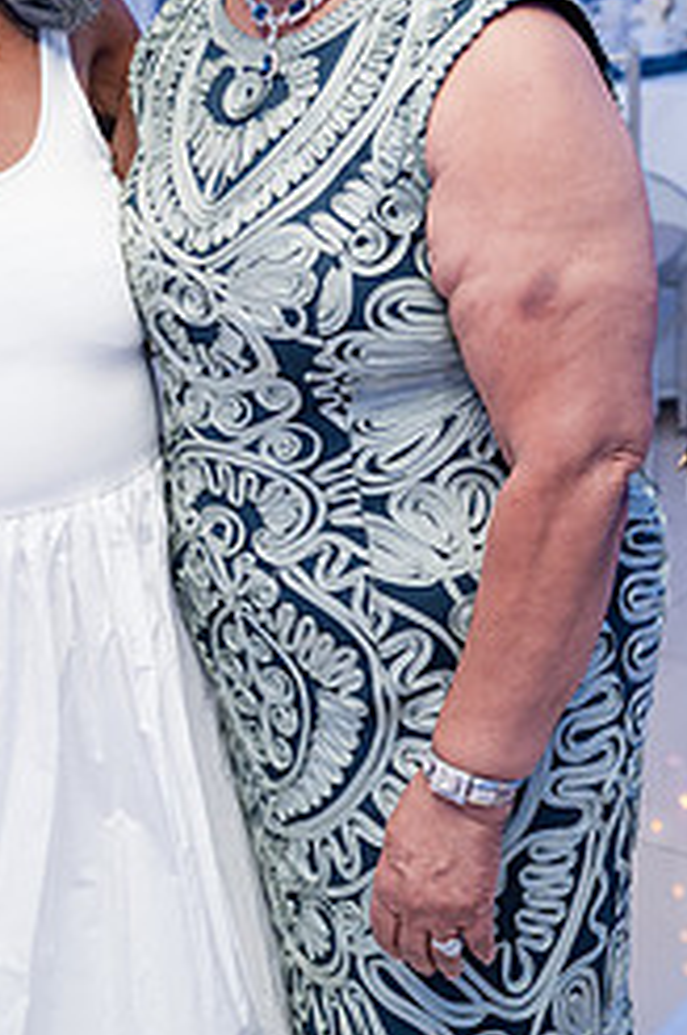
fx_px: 2095
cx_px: 88
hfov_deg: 18.4
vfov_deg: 27.3
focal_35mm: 73
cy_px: 243
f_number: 4
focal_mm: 40
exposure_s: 1/250
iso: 4000
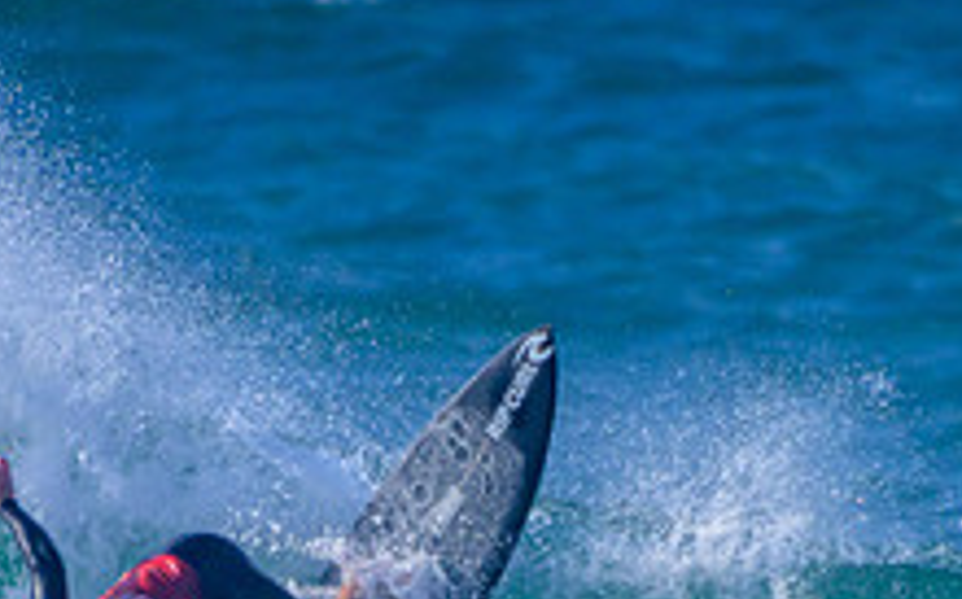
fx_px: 70453
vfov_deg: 0.5
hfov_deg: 0.8
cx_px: 595
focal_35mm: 2690
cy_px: 715
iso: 1100
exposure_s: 1/2500
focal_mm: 1000
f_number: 11
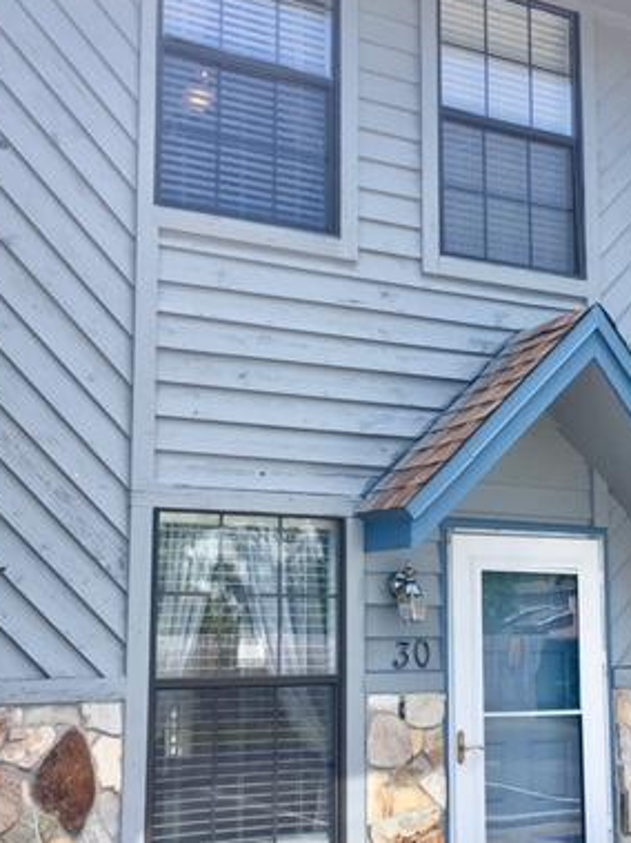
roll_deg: +0.2
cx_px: 395
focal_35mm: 49
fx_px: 1192
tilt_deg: +10.5
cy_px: 474
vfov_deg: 38.9
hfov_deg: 29.5
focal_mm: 4.15
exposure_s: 1/587
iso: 25
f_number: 2.2
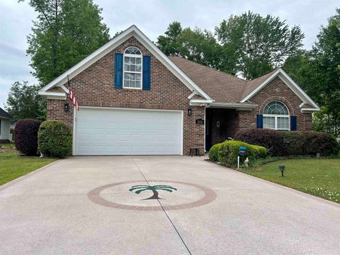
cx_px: 170
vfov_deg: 53.1
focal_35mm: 26
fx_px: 255
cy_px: 128
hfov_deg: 67.3
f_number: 1.5
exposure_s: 1/2513
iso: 50
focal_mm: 5.7
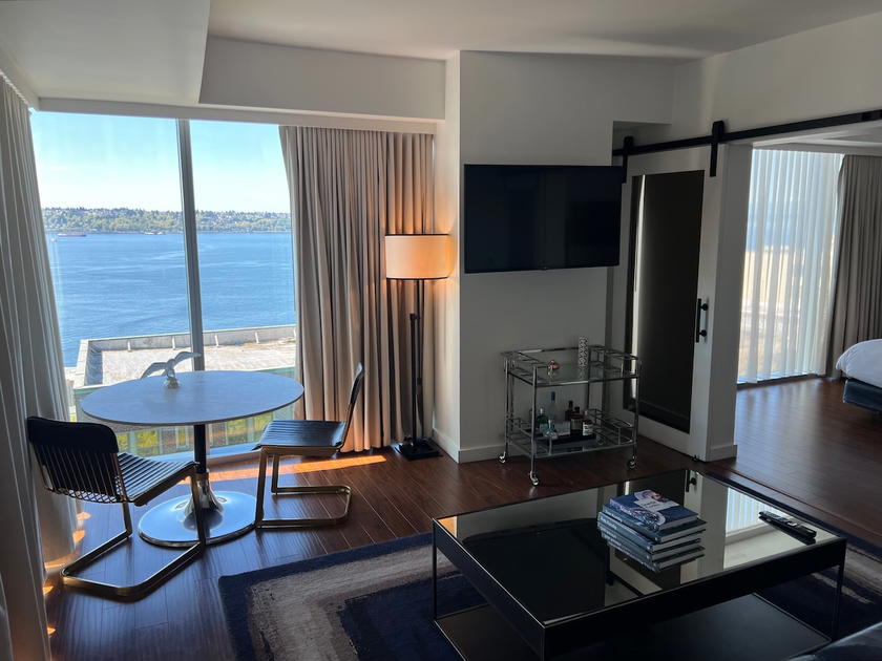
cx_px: 441
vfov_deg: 53.1
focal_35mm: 26
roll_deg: -0.4
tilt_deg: -9.6
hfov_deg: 67.3
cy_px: 330
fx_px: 662
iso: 50
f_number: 1.5
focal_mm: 5.7
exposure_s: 1/302
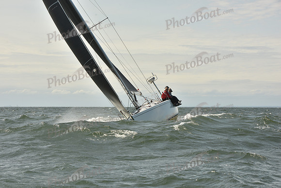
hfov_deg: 20.4
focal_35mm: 100
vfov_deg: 13.7
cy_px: 94
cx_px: 140
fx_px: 781
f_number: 10
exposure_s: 1/800
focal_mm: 100
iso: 250
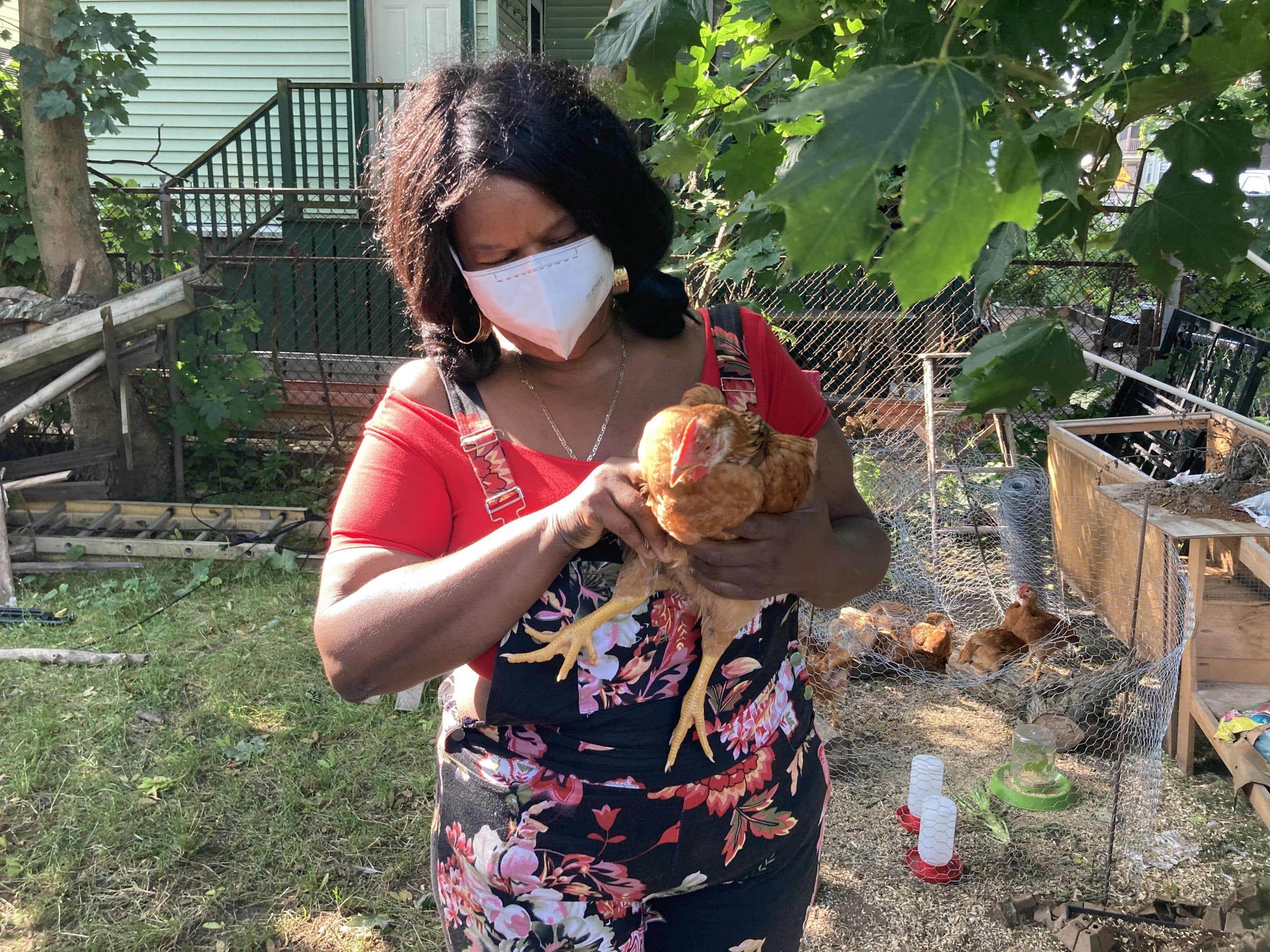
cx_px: 635
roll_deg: +1.3
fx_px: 1027
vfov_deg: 49.7
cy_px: 476
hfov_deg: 63.4
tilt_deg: -12.2
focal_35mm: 28
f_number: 1.8
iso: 50
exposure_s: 1/121
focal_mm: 3.99
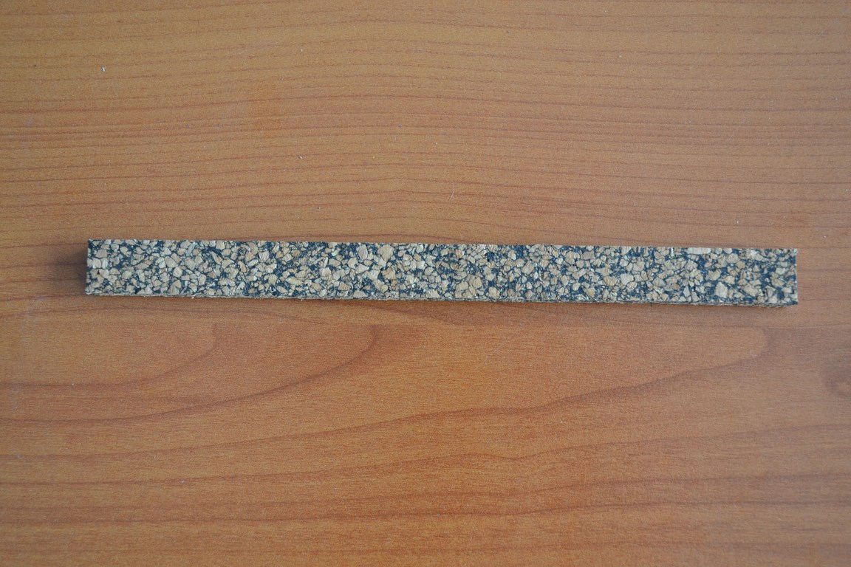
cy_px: 284
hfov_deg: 38.9
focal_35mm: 51
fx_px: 1205
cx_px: 426
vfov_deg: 26.5
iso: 400
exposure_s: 1/50
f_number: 5
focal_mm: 34
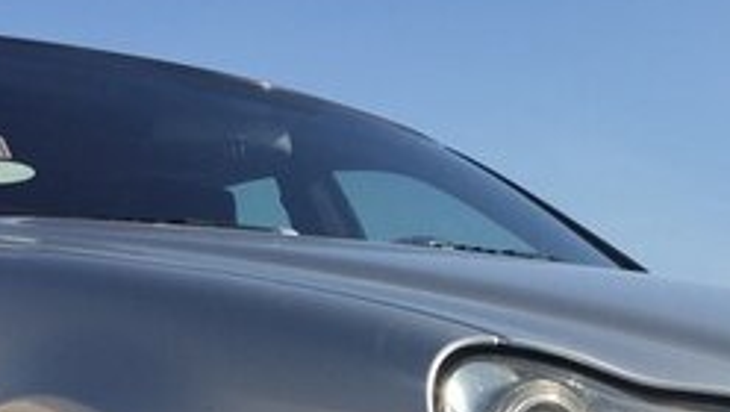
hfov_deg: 25.3
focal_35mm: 84
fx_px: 1627
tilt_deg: -3.4
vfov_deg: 13.8
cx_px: 371
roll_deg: -3.3
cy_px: 546
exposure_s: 1/2083
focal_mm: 4.15
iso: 32
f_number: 2.2
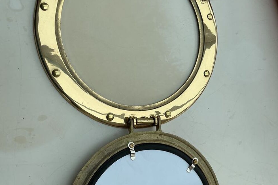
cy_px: 106
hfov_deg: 47.4
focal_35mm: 41
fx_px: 317
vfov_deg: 32.6
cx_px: 140
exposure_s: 1/657
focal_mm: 3
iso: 25
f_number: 1.8
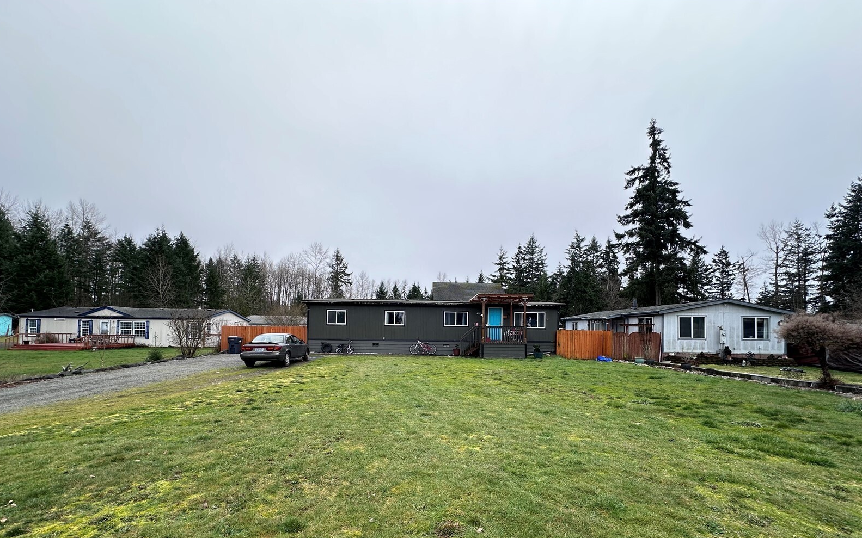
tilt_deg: +0.0
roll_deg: -0.5
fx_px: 352
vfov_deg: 74.0
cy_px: 322
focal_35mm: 15
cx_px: 428
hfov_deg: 101.5
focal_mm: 2.22
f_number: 2.2
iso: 40
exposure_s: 1/246
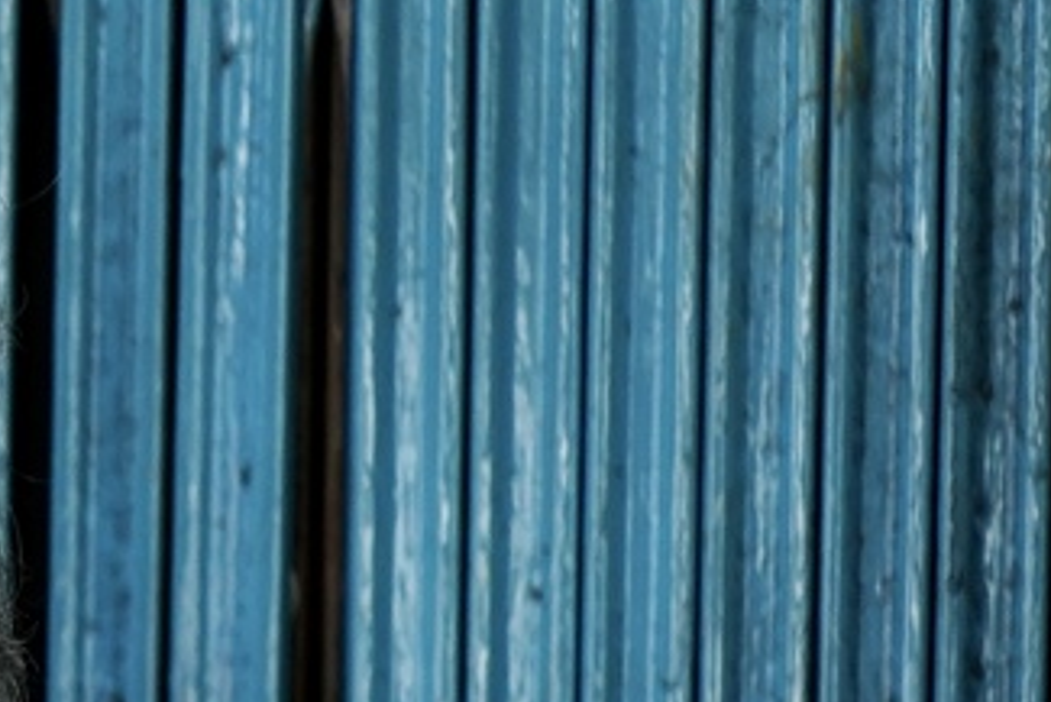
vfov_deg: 2.6
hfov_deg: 3.8
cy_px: 1600
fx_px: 15275
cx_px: -2057
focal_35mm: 523
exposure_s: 1/500
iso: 640
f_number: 3.5
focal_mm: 85
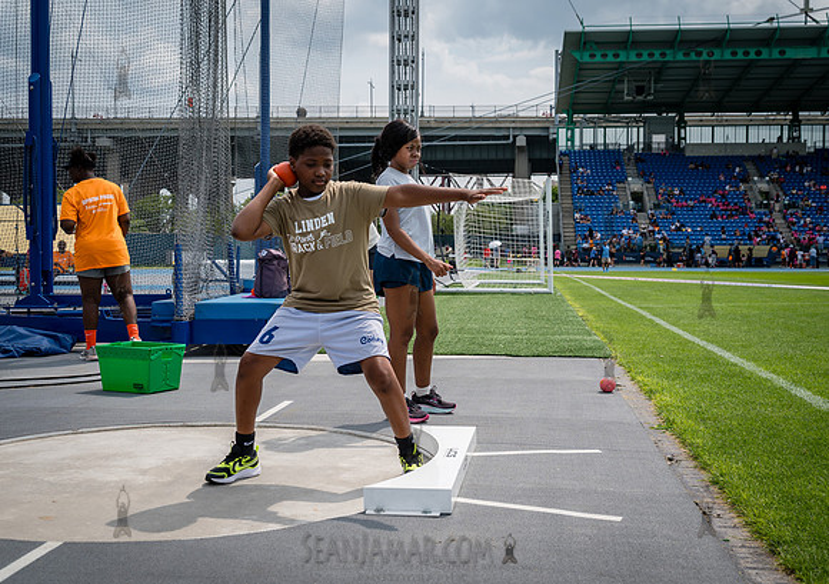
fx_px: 957
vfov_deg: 34.0
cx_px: 415
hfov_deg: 46.8
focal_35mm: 41
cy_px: 286
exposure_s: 1/640
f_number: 5
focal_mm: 35
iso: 100
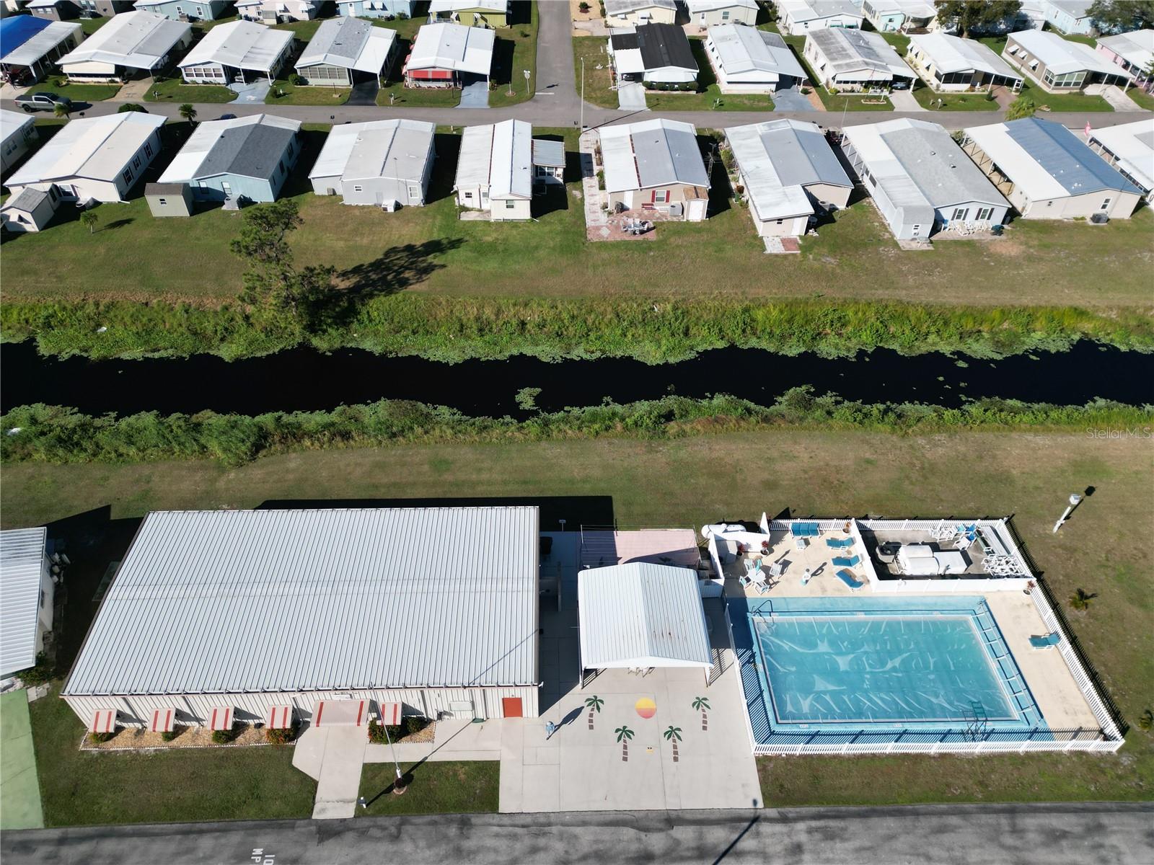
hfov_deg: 71.6
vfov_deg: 56.8
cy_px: 432
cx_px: 577
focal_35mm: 24
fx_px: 800
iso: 160
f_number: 1.7
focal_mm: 6.72
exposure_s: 1/5000
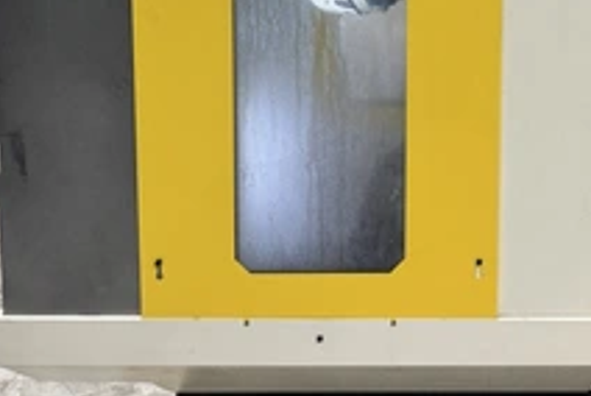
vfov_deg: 27.2
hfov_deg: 40.0
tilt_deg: -6.8
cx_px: 479
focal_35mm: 47
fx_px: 773
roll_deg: -0.7
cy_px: 3
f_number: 1.78
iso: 160
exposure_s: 1/120
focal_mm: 6.76
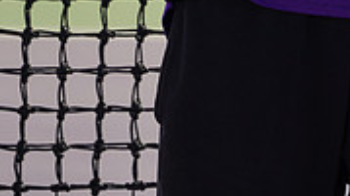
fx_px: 11193
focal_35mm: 1208
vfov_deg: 1.0
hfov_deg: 1.8
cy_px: -370
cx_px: 363
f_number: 9
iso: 100
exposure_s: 1/250
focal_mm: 355
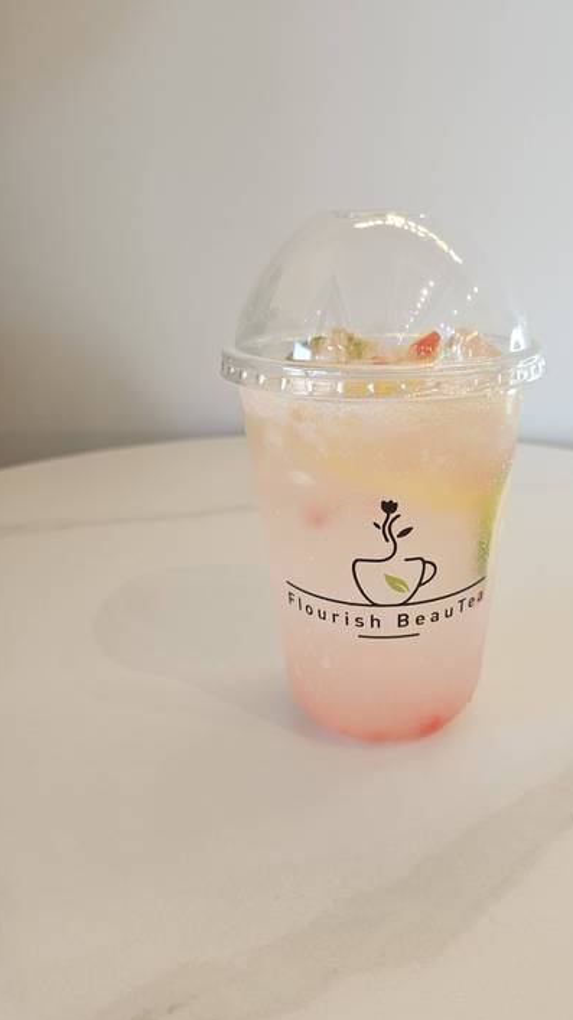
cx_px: 390
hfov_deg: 43.6
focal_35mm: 26
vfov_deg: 71.9
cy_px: 516
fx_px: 703
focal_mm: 5.4
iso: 125
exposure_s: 1/120
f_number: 1.8
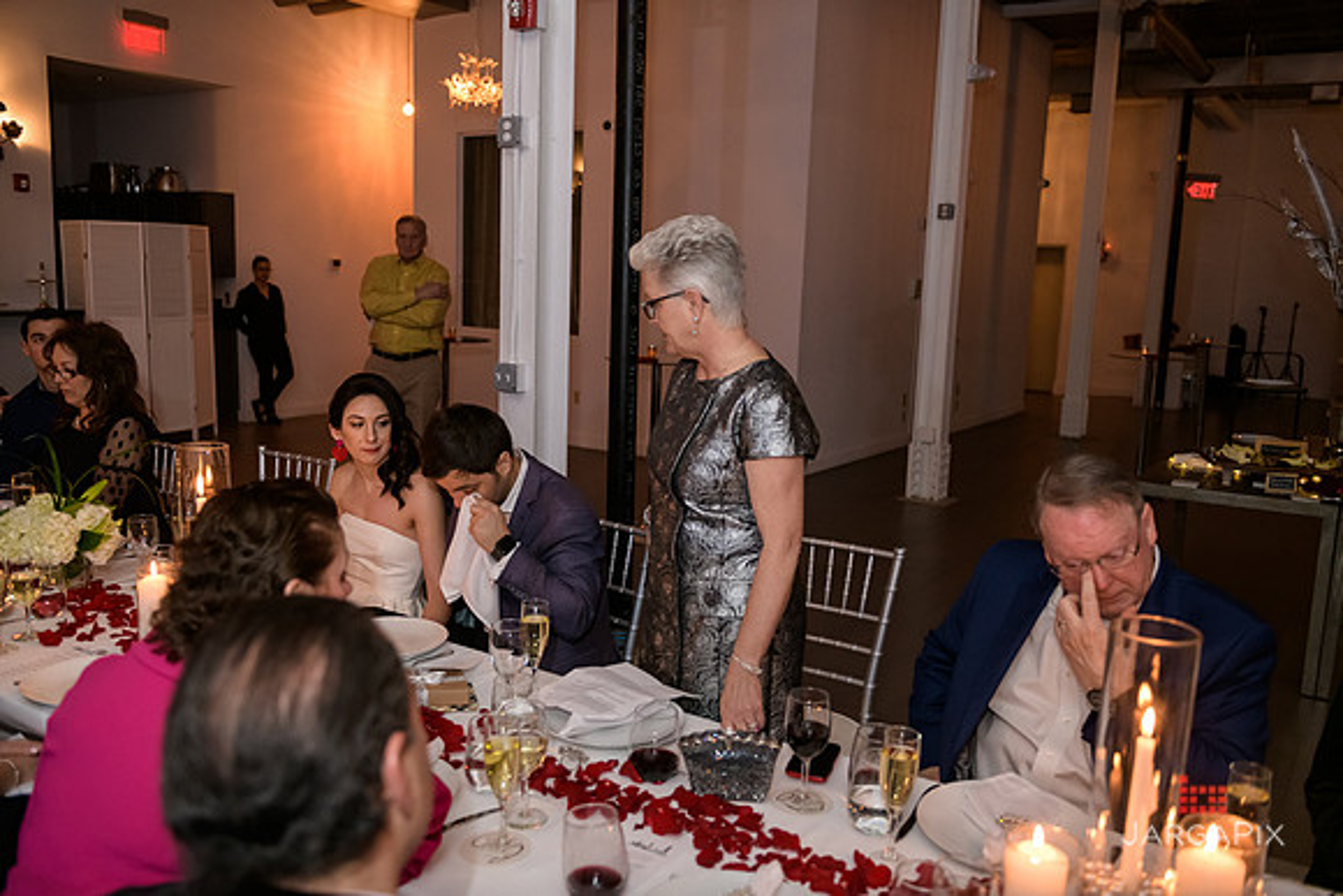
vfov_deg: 42.3
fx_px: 1157
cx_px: 672
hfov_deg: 60.3
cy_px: 448
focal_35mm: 31
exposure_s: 1/125
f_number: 3.2
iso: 1600
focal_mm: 31
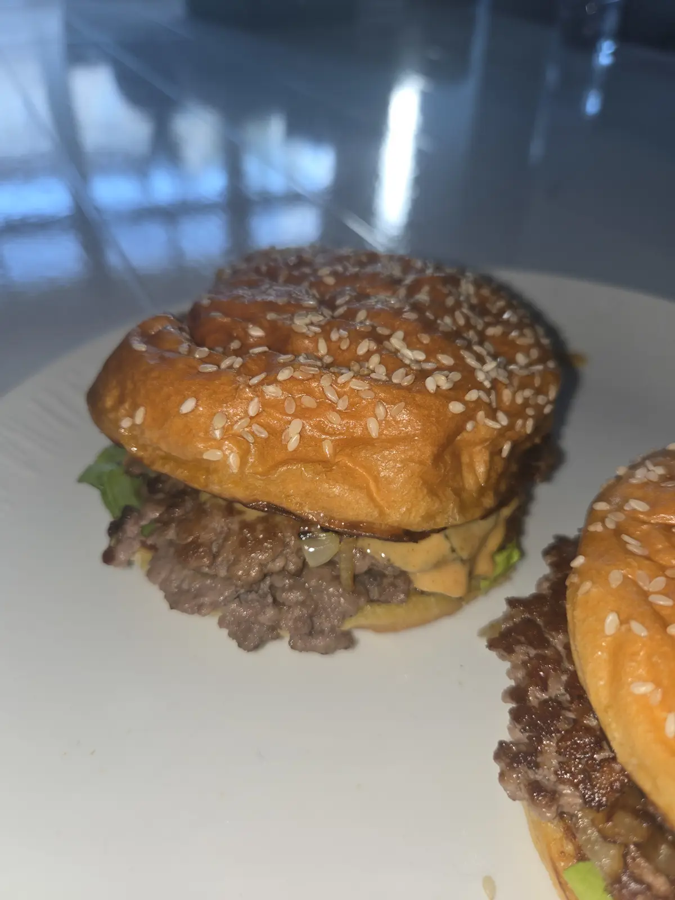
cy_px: 450
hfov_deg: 58.9
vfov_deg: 73.9
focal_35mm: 23
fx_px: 598
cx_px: 338
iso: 50
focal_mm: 5.4
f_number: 1.8
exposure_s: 1/50
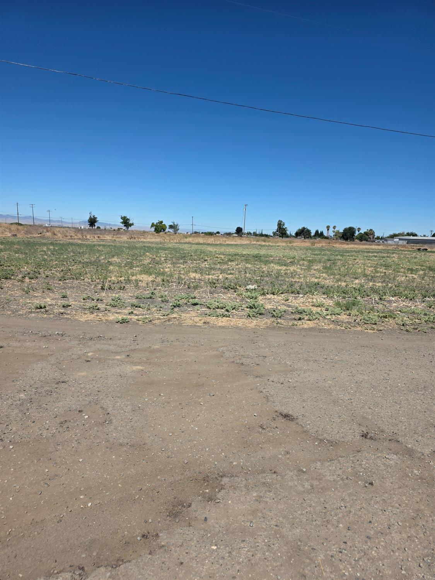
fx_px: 385
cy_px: 290
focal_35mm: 23
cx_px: 218
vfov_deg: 73.9
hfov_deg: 58.9
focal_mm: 6.3
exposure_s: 1/7944
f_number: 1.7
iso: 64
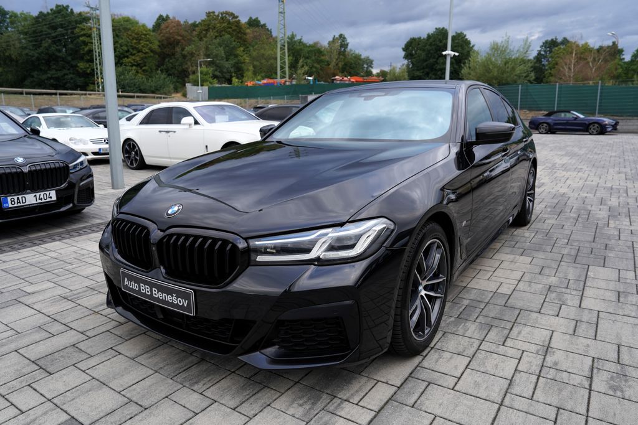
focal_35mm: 24
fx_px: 425
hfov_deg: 73.7
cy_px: 212
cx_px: 319
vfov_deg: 53.1
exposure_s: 1/80
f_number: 4.5
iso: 100
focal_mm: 24
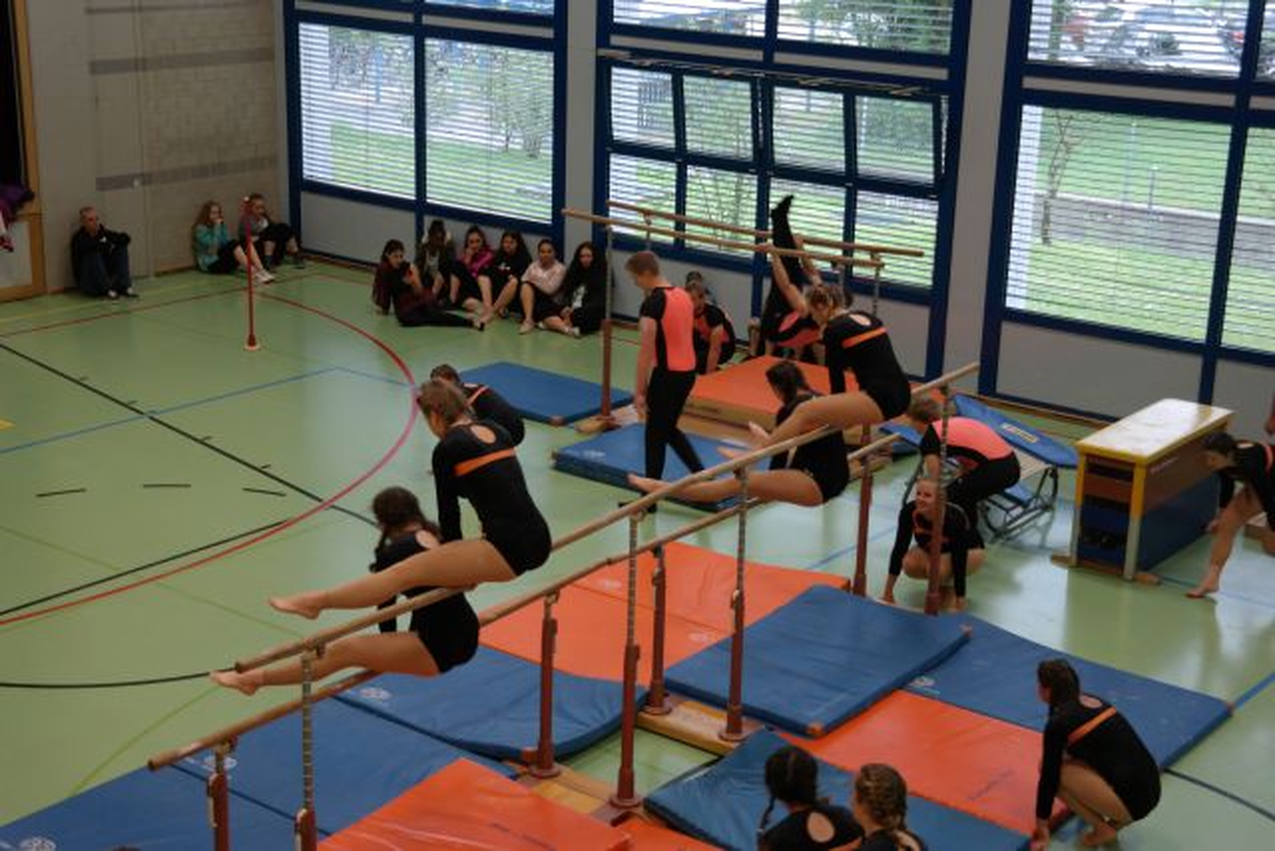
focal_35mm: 56
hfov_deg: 35.6
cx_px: 638
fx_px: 1984
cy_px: 426
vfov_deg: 24.2
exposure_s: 1/60
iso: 800
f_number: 4.5
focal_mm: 37
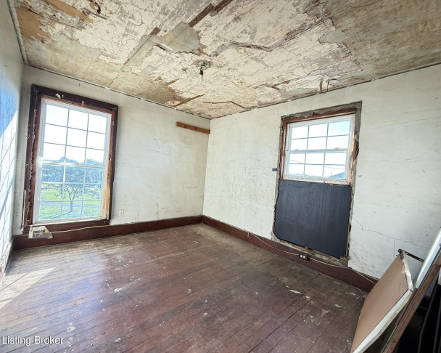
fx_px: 196
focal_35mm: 15
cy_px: 175
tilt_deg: +0.9
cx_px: 209
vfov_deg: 84.0
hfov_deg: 96.7
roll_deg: -6.0
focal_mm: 2.22
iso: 100
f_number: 2.2
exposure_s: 1/99
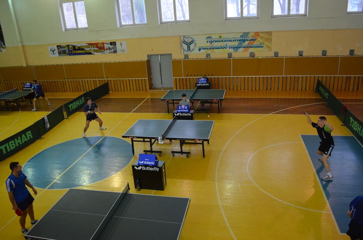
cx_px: 182
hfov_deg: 67.5
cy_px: 120
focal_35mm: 27
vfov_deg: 47.7
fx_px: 272
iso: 1600
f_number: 3.5
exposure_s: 1/320
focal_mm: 18
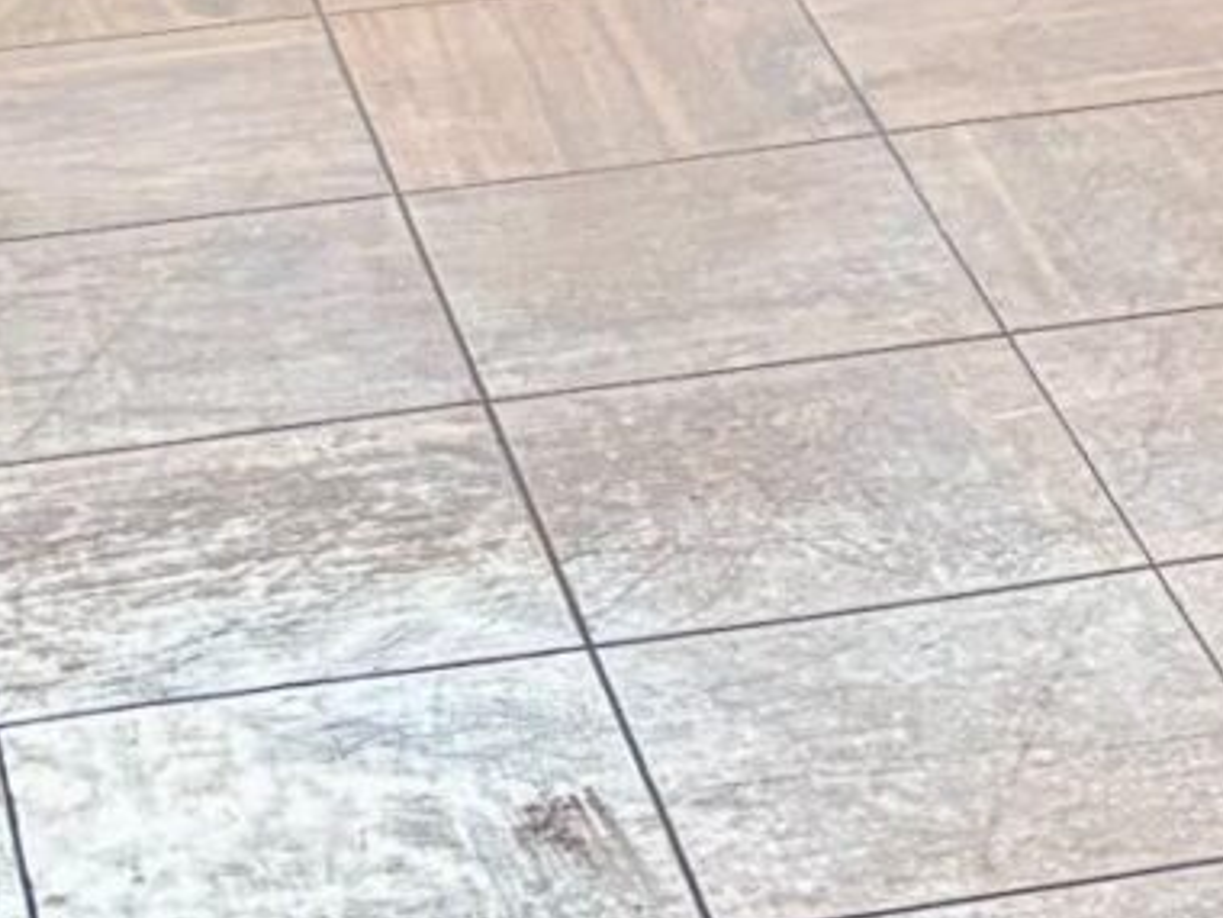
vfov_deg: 7.6
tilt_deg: -4.3
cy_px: -1636
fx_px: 6183
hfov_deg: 11.1
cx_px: 1352
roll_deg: +0.0
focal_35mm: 175
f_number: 1.6
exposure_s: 1/60
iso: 500
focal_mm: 5.96
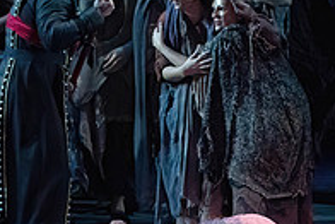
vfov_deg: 2.3
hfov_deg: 3.5
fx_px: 5513
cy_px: 91
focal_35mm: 592
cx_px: 318
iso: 20000
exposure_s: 1/320
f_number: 8
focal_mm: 200
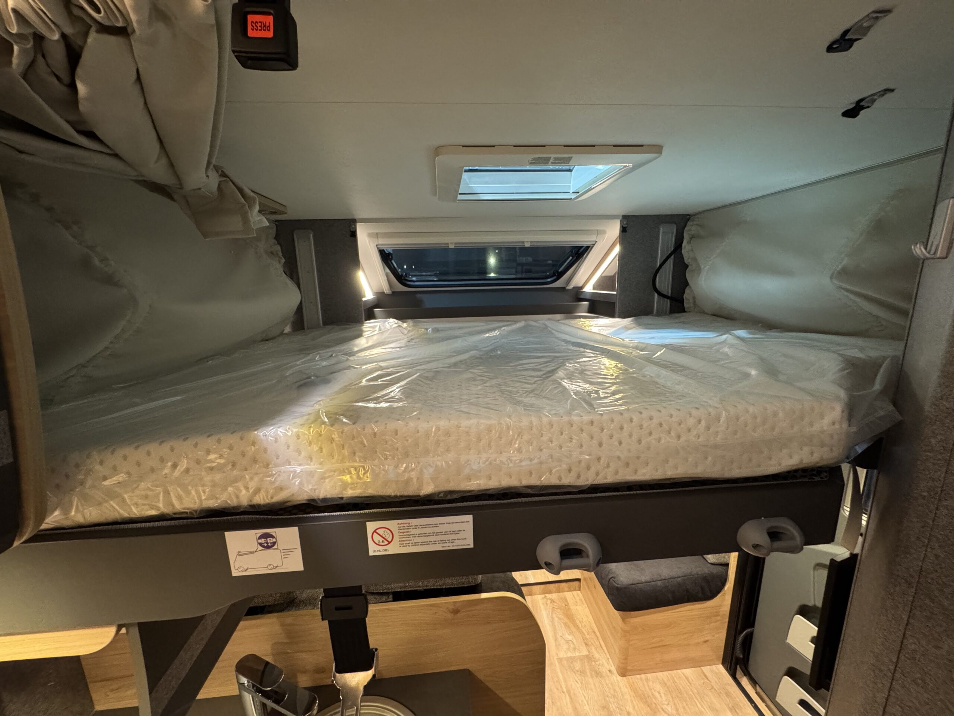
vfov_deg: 85.7
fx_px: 386
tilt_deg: -12.8
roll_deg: +1.6
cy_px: 358
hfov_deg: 102.1
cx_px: 477
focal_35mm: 14
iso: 640
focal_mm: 2.22
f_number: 2.2
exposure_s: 1/50
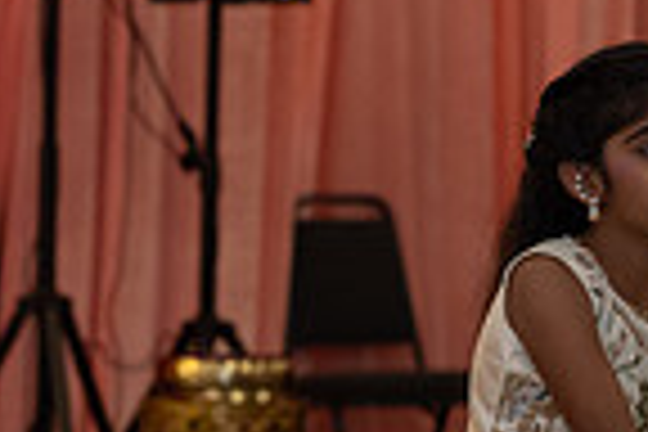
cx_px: -608
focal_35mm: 282
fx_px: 5076
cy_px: 371
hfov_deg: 7.1
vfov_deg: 4.9
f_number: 3.5
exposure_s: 1/160
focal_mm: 70
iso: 1000
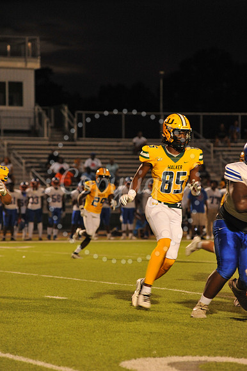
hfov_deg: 6.9
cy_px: 186
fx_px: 2061
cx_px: 124
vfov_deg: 10.3
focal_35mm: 200
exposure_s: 1/160
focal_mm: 200
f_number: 5.6
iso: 3200
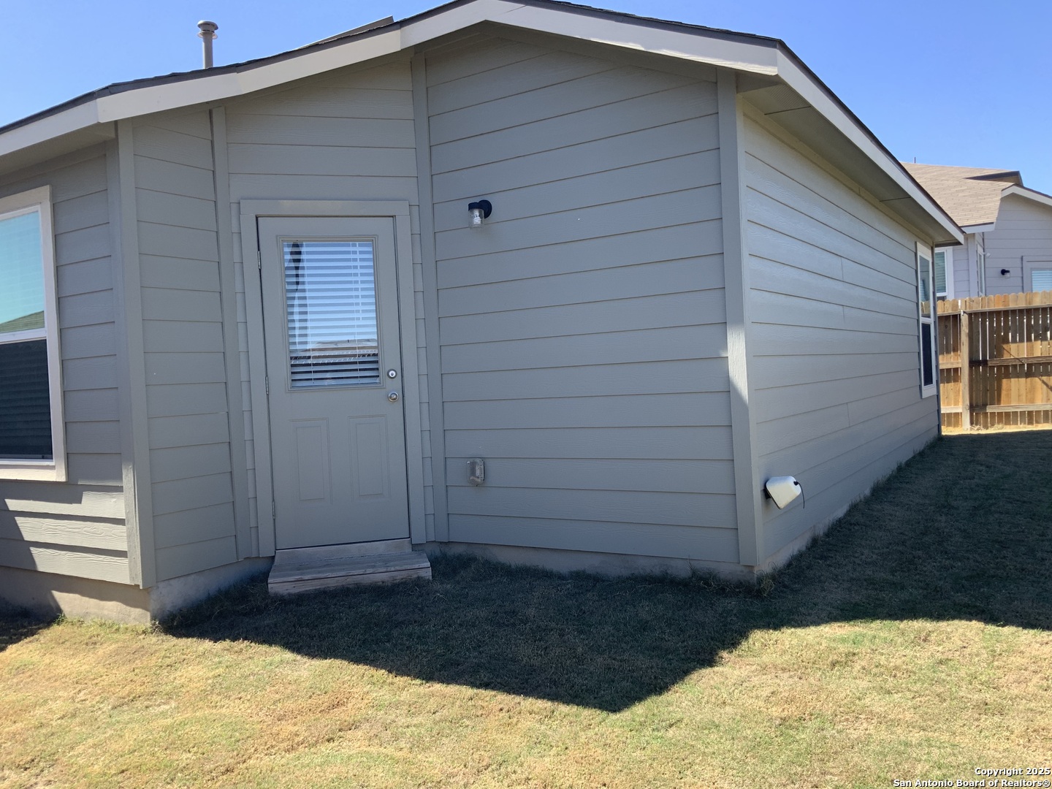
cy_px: 394
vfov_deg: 48.2
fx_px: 881
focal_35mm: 29
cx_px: 526
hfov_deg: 61.7
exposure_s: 1/683
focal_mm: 3
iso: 16
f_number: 1.8
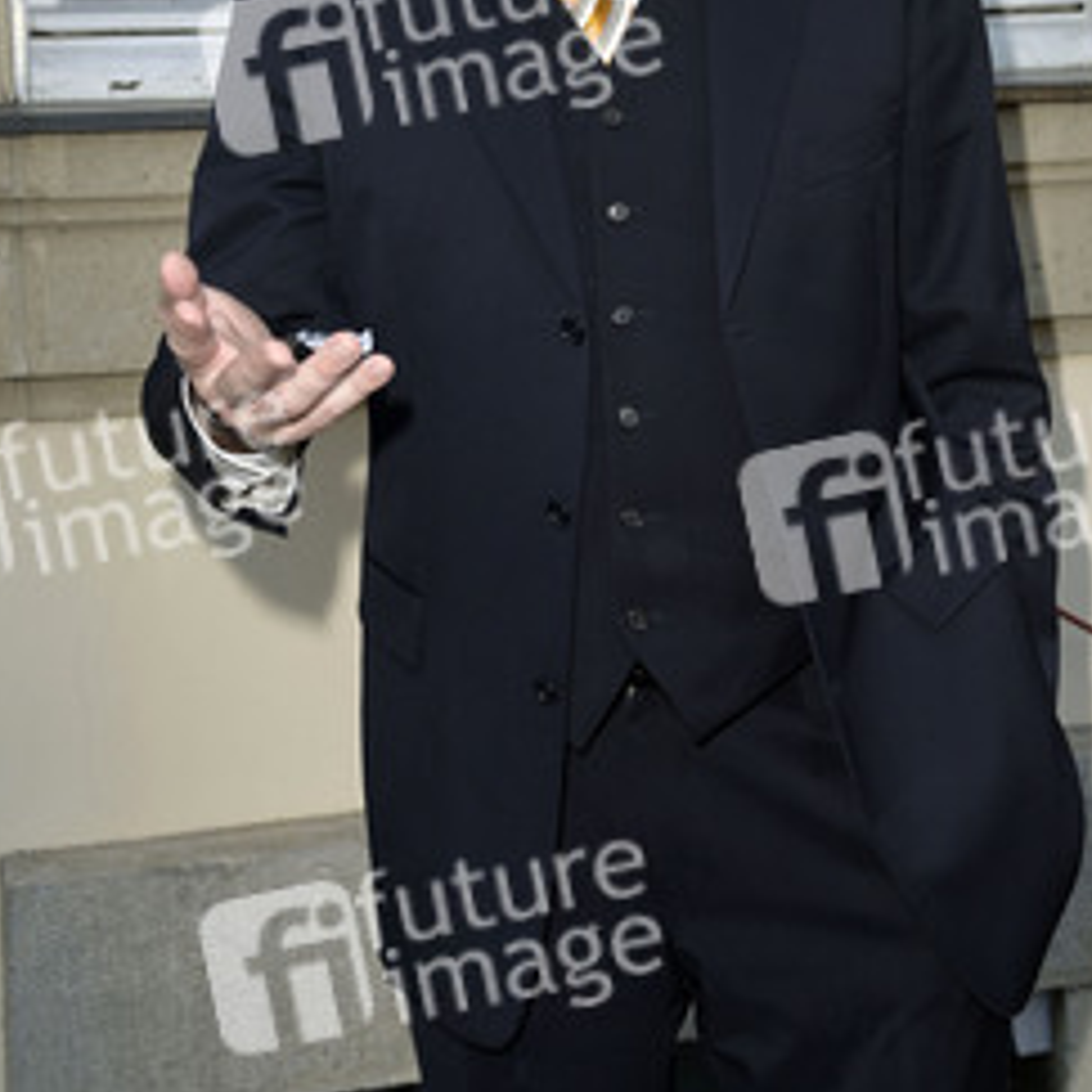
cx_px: 562
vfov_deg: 30.1
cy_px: 274
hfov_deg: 30.6
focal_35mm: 56
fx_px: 1999
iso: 640
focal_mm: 40
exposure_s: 1/250
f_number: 5
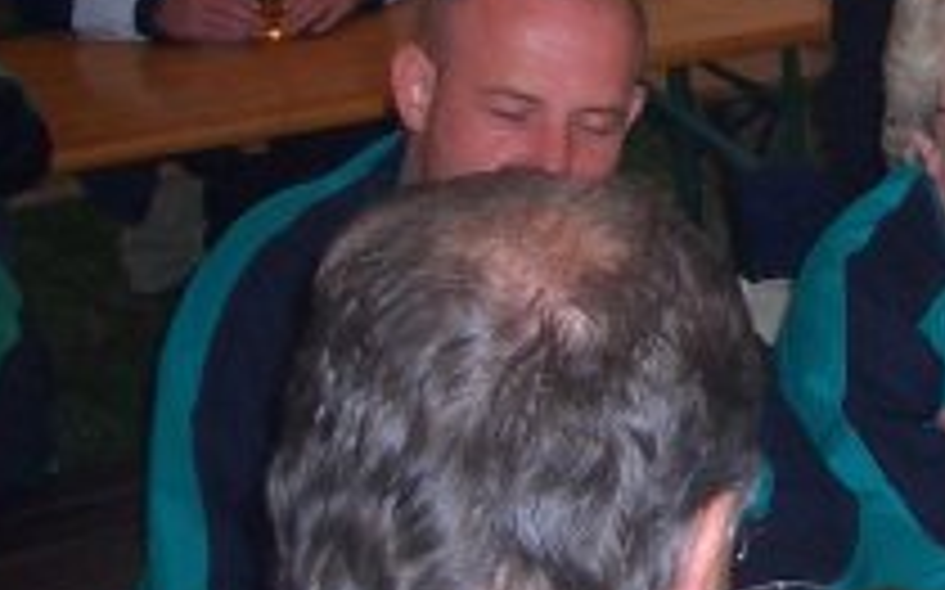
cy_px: 149
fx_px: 2909
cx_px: 1102
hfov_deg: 17.7
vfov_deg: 11.5
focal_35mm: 113
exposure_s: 1/40
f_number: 2.6
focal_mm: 5.8
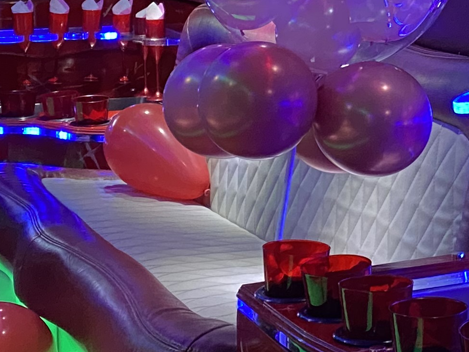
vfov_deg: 13.6
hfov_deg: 17.9
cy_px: -7
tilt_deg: -6.2
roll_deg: -0.5
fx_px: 1450
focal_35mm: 107
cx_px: 476
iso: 640
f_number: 1.8
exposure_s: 1/40
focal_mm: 4.25
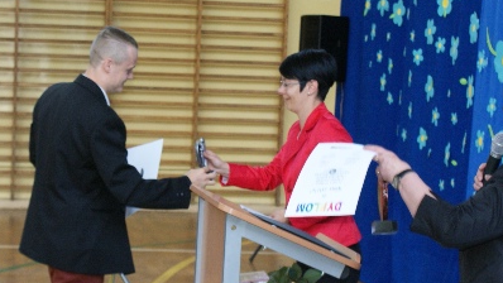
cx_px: 186
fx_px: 1347
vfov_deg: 12.0
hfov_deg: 21.1
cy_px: 198
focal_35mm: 101
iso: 400
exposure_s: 1/60
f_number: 5.6
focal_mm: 40
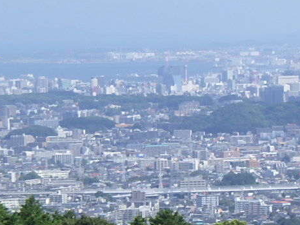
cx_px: 250
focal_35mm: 308
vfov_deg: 4.8
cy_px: 90
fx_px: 2670
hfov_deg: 6.4
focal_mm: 25
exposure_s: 1/400
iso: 125
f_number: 6.6
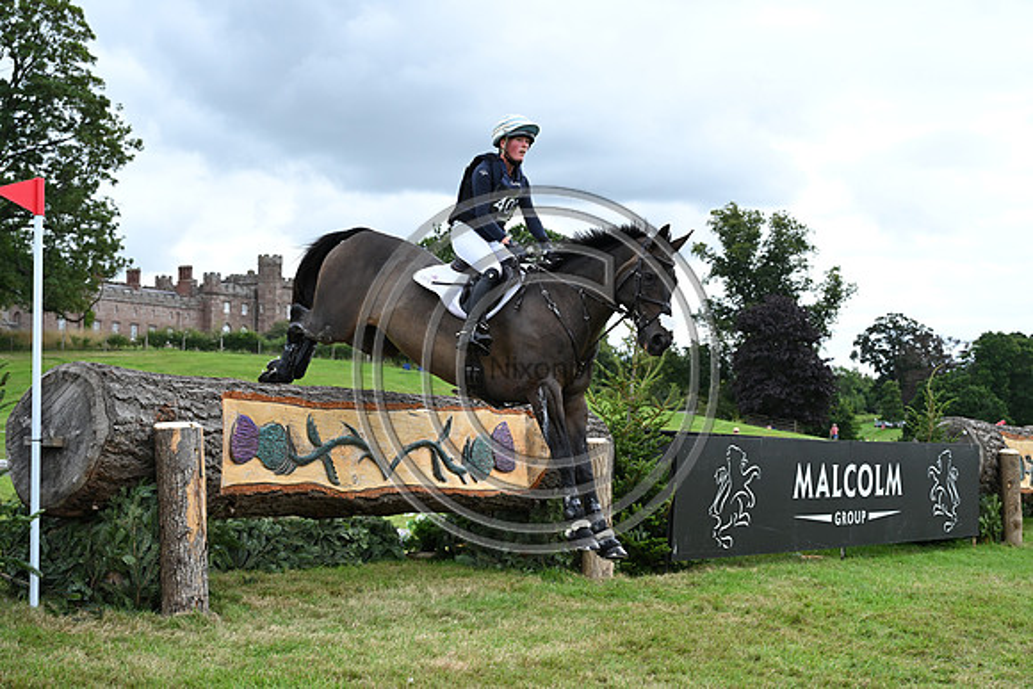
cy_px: 344
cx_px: 516
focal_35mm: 59
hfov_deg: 33.9
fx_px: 1693
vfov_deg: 23.0
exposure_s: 1/1250
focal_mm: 59
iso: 720
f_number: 5.6
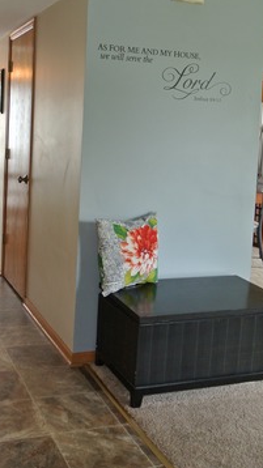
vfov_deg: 45.1
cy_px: 173
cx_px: 63
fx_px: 559
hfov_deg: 26.1
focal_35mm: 45
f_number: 3.8
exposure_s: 1/60
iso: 450
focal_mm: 12.2
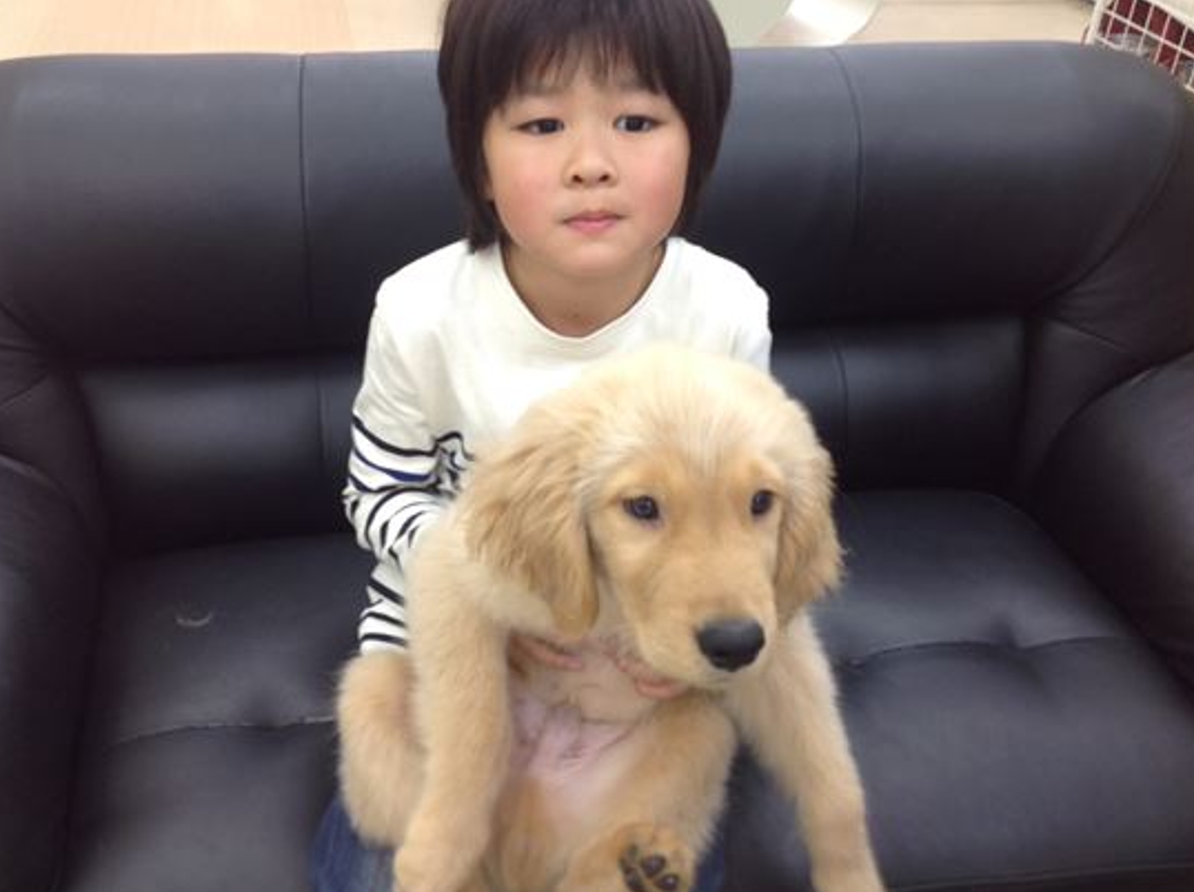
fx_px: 1343
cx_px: 573
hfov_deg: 47.9
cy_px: 424
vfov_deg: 36.7
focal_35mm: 39
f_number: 2.4
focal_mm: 4.28
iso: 50
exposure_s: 1/17
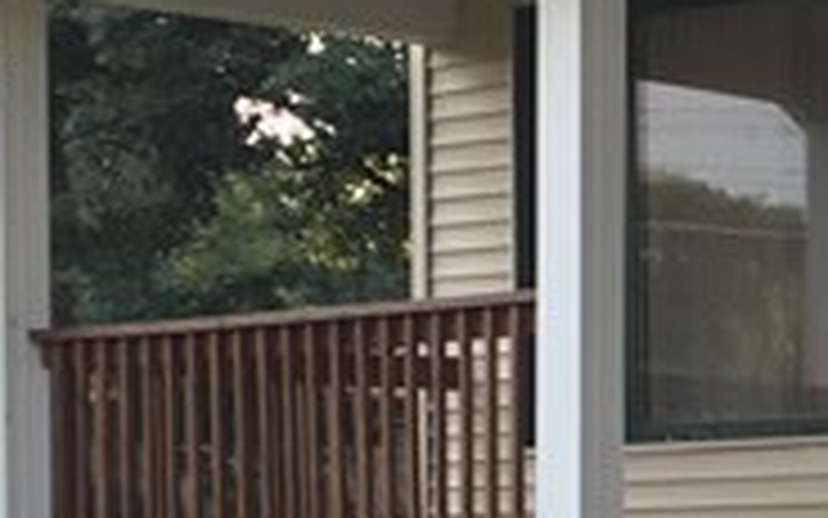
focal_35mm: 171
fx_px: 3859
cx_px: 1242
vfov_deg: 7.5
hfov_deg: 11.7
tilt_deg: -5.2
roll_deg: -0.3
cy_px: 766
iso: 32
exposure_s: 1/120
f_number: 2.2
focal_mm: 4.15
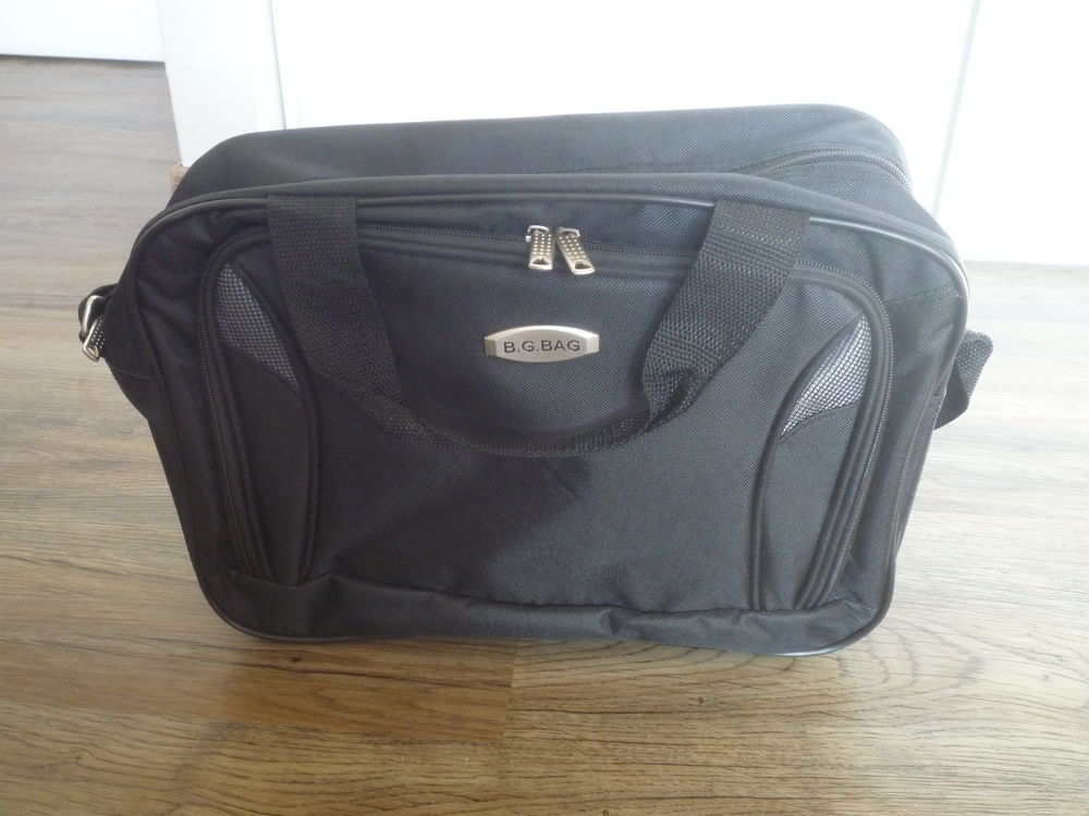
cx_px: 544
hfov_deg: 55.4
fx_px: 1038
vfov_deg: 42.9
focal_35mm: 33
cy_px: 408
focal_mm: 5.8
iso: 400
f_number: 3.6
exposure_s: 1/20
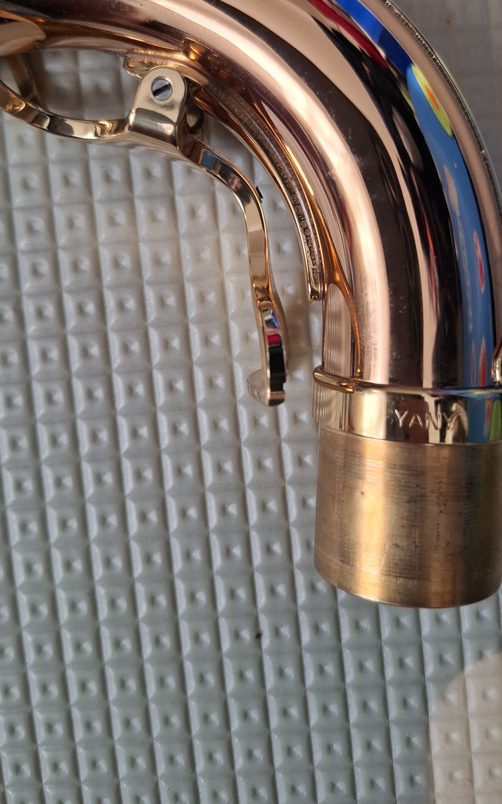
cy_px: 306
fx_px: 679
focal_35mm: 31
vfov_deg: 60.5
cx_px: 282
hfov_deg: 40.5
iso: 80
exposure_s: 1/120
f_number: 1.8
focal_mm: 5.54
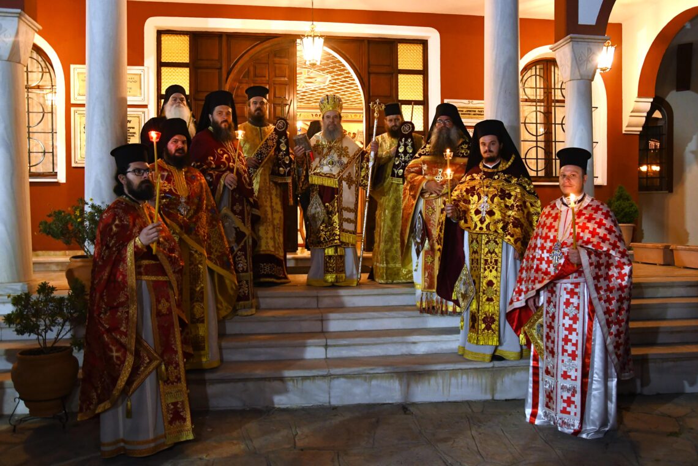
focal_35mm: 48
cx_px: 349
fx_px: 931
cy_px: 233
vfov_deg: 28.1
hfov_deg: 41.1
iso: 3200
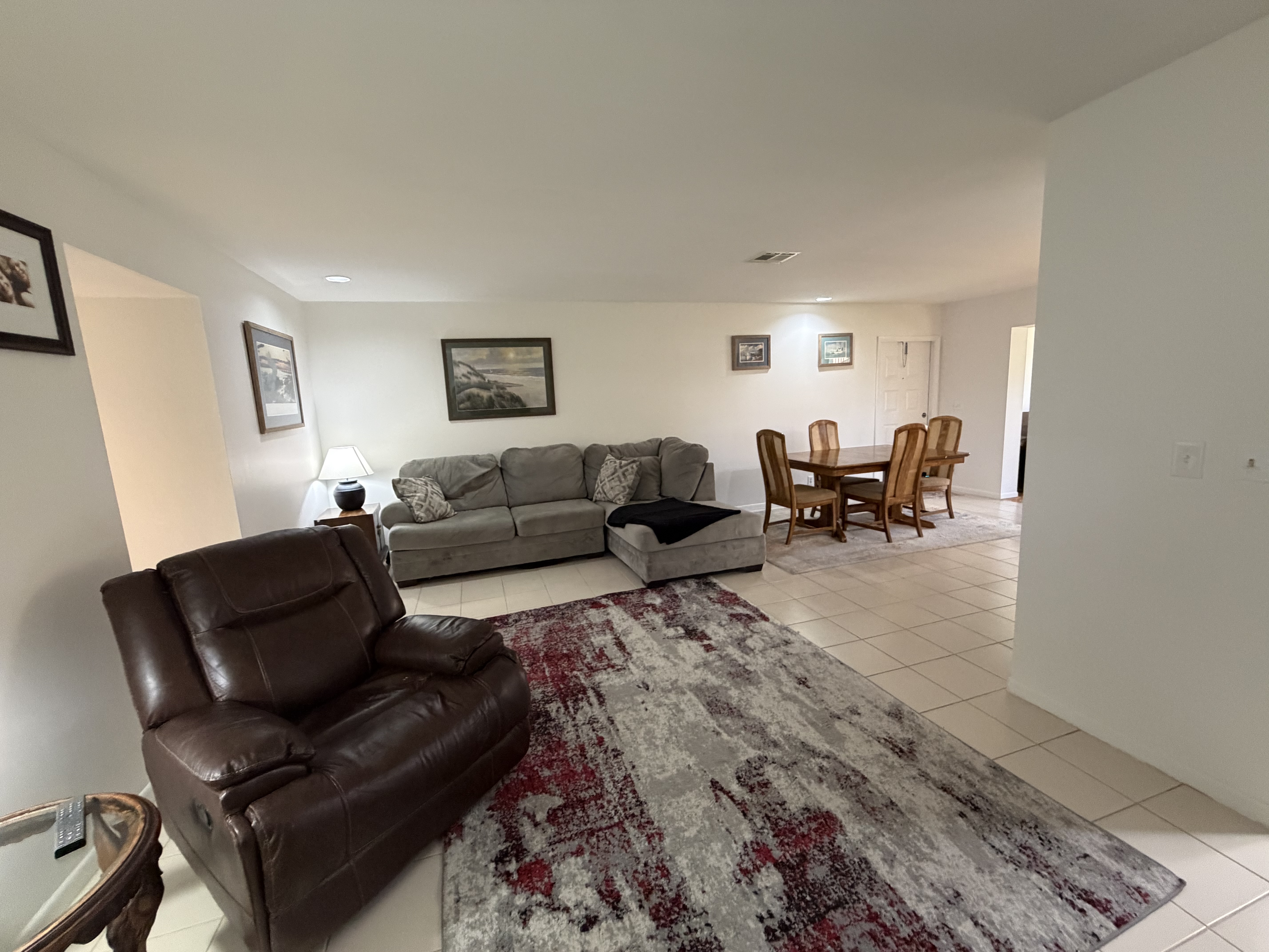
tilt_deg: -9.8
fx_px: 513
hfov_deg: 102.1
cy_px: 476
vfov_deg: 85.7
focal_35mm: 14
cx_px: 634
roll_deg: +3.1
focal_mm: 2.22
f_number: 2.2
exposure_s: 1/60
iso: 500
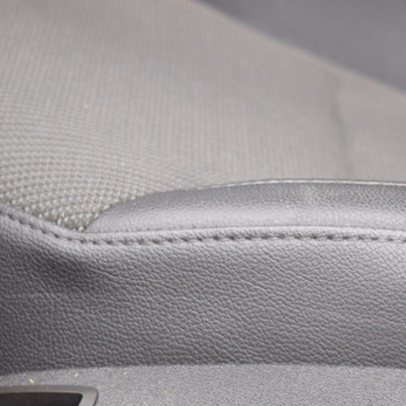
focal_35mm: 215
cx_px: 360
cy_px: 322
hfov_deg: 8.1
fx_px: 2853
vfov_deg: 8.1
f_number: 5.6
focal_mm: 50
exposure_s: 1/80
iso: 400
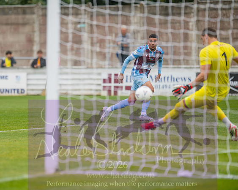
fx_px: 2100
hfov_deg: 6.5
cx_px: 80
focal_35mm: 298
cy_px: 85
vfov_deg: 5.2
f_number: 2.8
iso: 220
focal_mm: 240
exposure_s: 1/1250
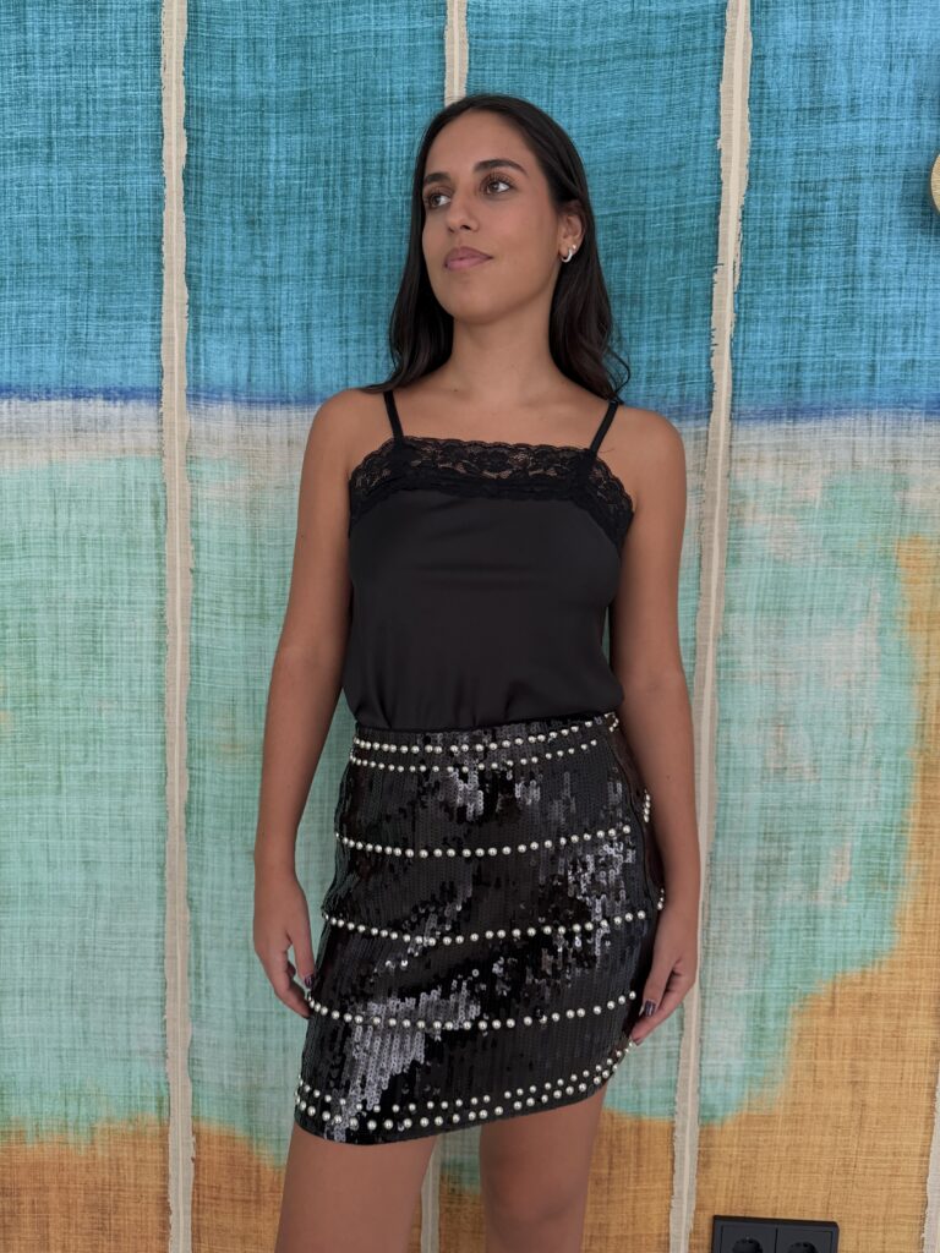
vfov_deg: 71.6
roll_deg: -1.7
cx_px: 470
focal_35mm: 24
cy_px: 626
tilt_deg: -5.2
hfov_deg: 56.8
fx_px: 869
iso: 400
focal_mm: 6.76
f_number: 1.78
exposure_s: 1/60
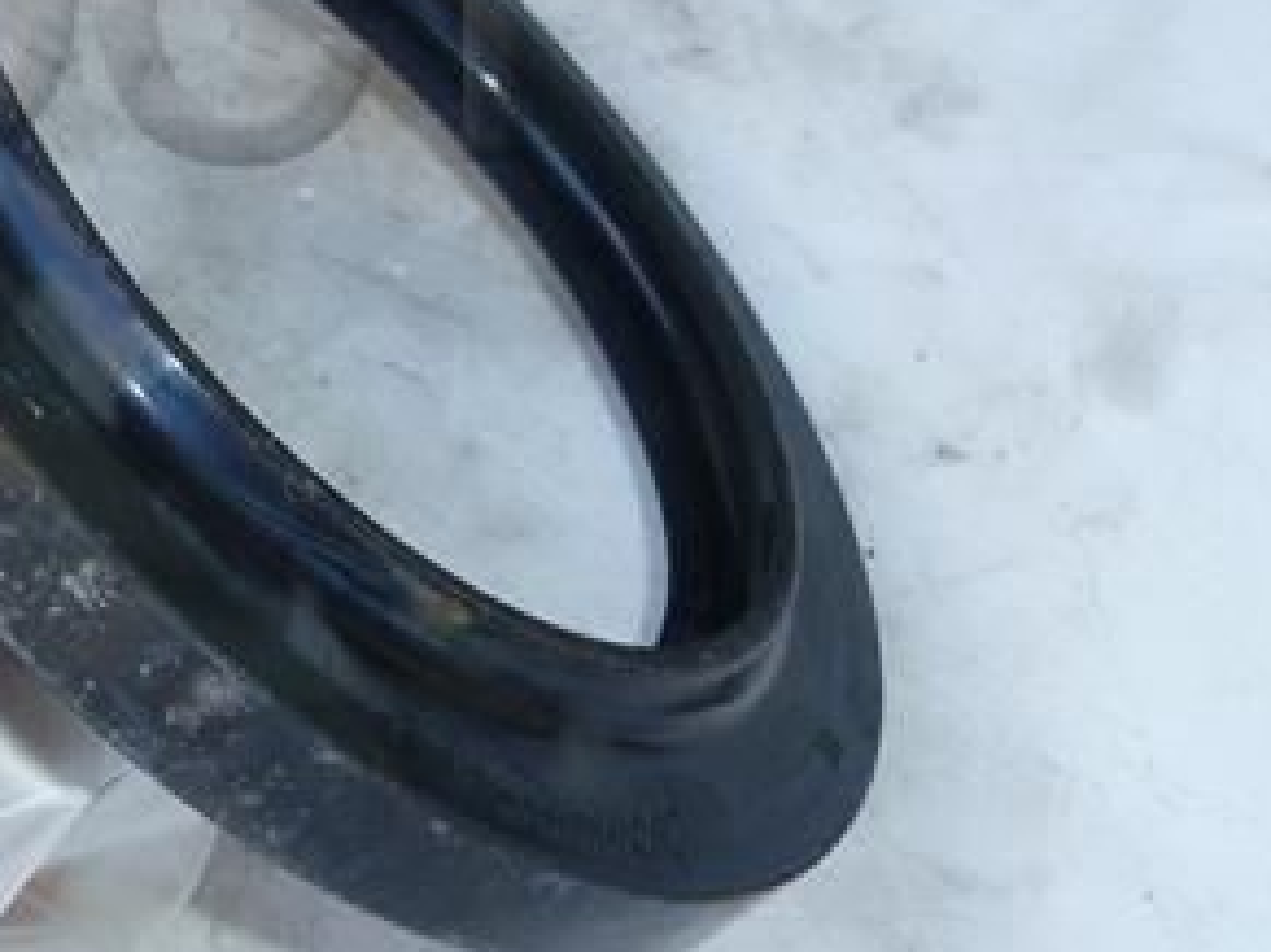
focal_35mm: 77
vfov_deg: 18.6
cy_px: -4
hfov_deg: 24.1
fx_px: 2826
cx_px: -35
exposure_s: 1/60
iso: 100
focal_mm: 5
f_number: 3.3
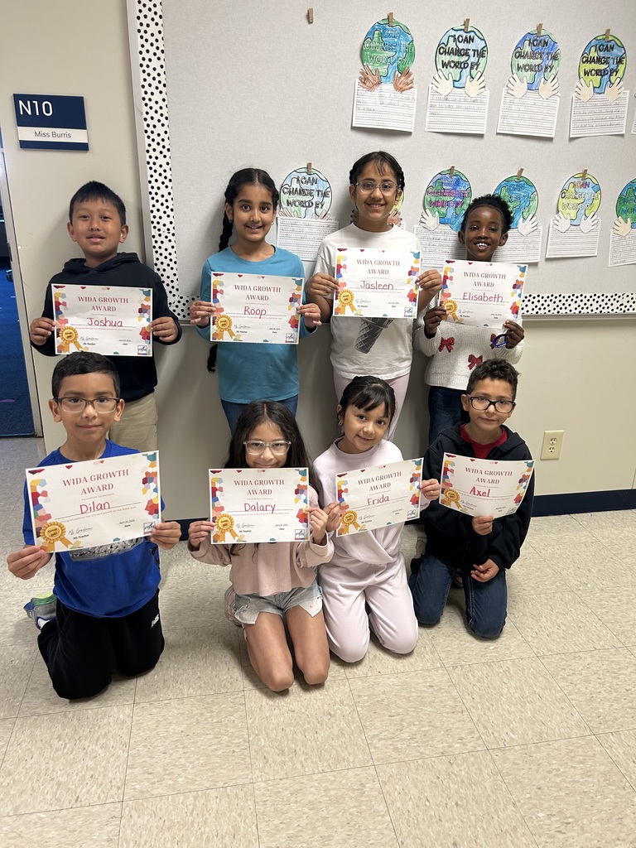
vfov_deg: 67.3
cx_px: 318
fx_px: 637
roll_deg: -2.3
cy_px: 424
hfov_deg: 53.1
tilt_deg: -20.7
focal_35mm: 26
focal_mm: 5.7
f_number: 1.5
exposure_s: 1/65
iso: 100
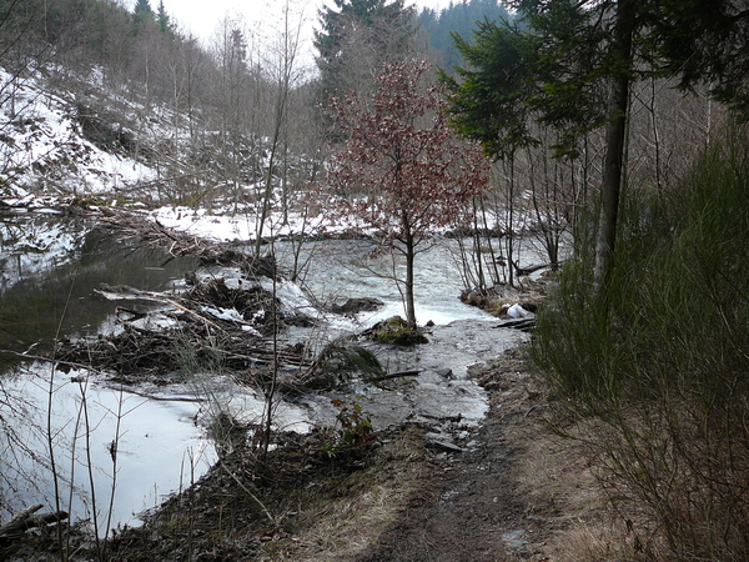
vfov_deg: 40.7
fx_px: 757
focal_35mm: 35
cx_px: 374
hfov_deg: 52.6
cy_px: 281
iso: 80
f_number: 2.8
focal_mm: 5.2
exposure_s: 1/160
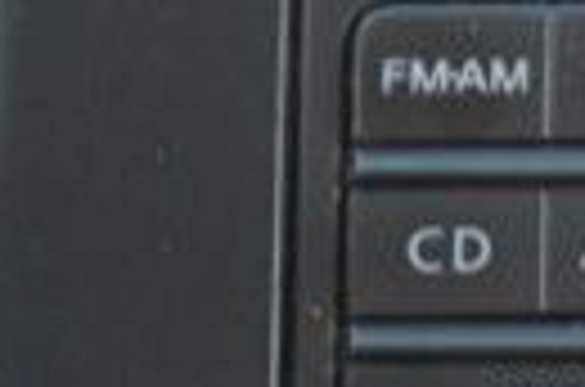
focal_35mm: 651
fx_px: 10552
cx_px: 1238
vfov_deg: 2.1
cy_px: 526
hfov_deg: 3.2
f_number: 6.3
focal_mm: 55
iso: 560
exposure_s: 1/15
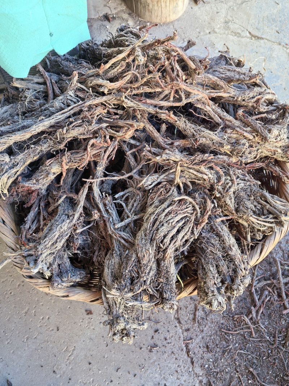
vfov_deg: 65.3
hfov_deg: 51.3
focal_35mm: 27
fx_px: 301
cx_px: 144
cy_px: 193
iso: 50
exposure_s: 1/50
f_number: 1.9
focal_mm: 5.52
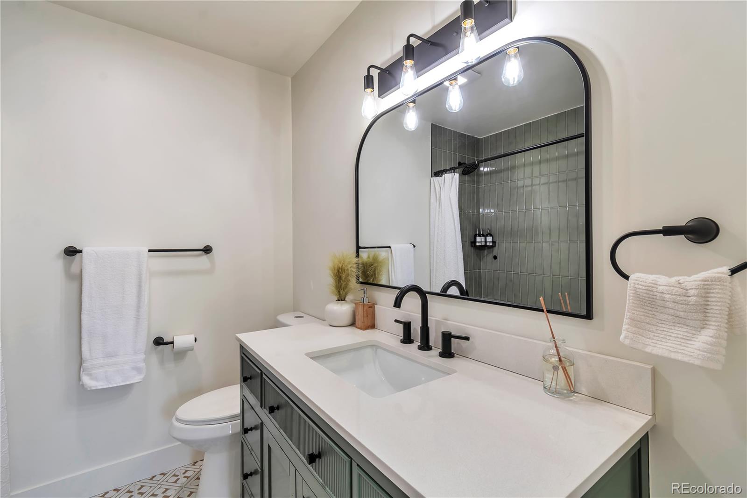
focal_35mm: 15
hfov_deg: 100.4
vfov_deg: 77.3
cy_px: 249
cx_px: 374
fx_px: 311
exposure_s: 1/5
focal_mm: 10
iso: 100
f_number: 9
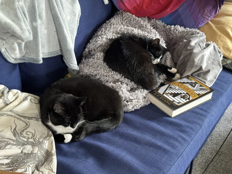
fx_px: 322
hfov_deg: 39.7
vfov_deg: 30.3
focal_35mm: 48
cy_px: 87
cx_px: 116
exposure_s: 1/40
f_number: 1.78
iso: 320
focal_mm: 6.76
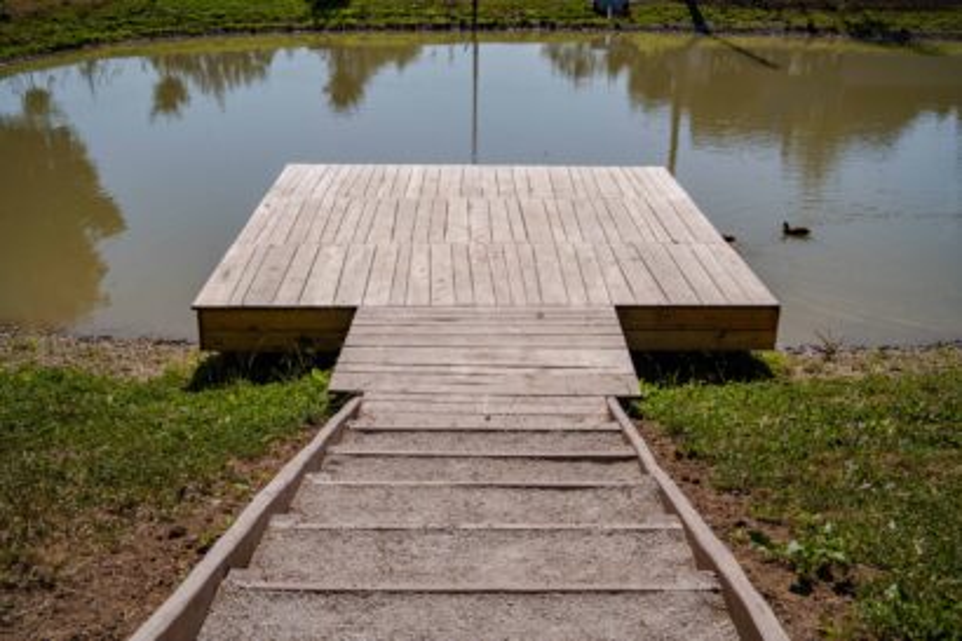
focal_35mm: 35
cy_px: 320
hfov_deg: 54.5
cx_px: 481
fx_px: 935
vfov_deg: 37.8
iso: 200
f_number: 16
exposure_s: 1/800
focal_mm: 35
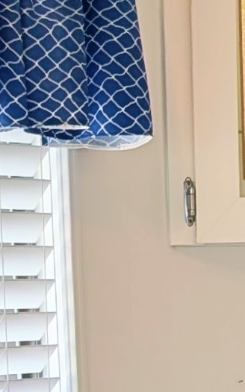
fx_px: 2062
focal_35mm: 193
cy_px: 580
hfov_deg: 6.8
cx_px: 218
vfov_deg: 10.5
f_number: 1.68
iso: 21
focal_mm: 6.9
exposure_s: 1/243
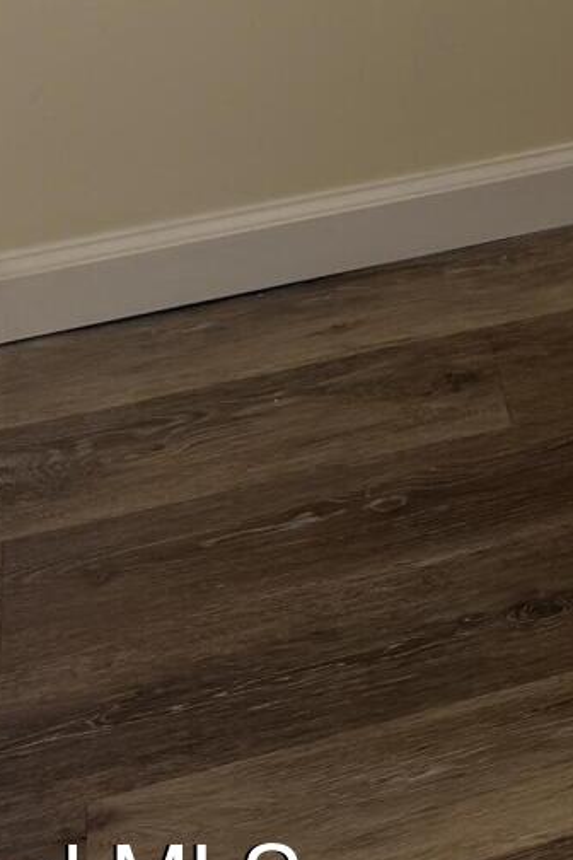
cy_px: -669
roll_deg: -1.4
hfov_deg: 12.5
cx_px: 1076
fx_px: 2363
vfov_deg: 17.1
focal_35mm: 99
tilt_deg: -11.9
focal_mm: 6.76
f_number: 1.78
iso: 50
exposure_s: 1/146
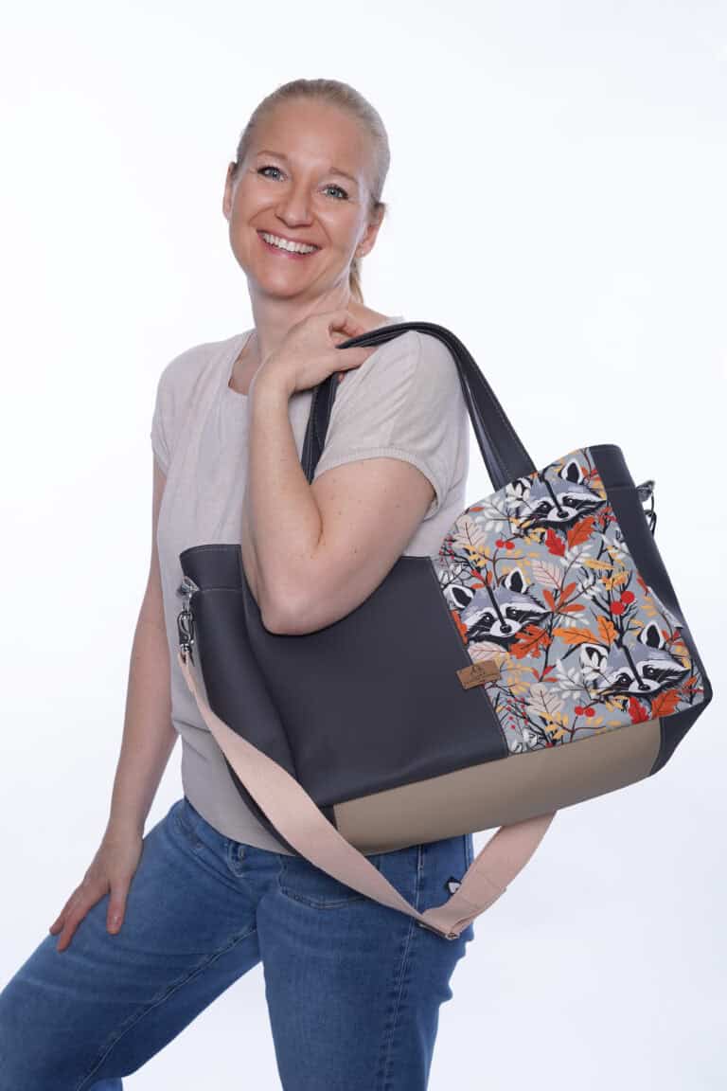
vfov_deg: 43.6
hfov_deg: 29.9
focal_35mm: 45
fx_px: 1363
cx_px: 364
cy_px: 546
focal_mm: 45
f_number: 7.1
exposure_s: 1/160
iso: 160
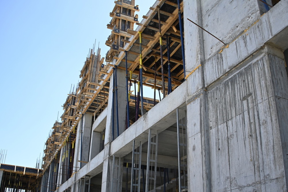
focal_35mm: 85
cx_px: 144
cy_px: 96
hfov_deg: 23.9
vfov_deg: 16.1
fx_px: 680
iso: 100
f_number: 6.3
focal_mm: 85
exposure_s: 1/640
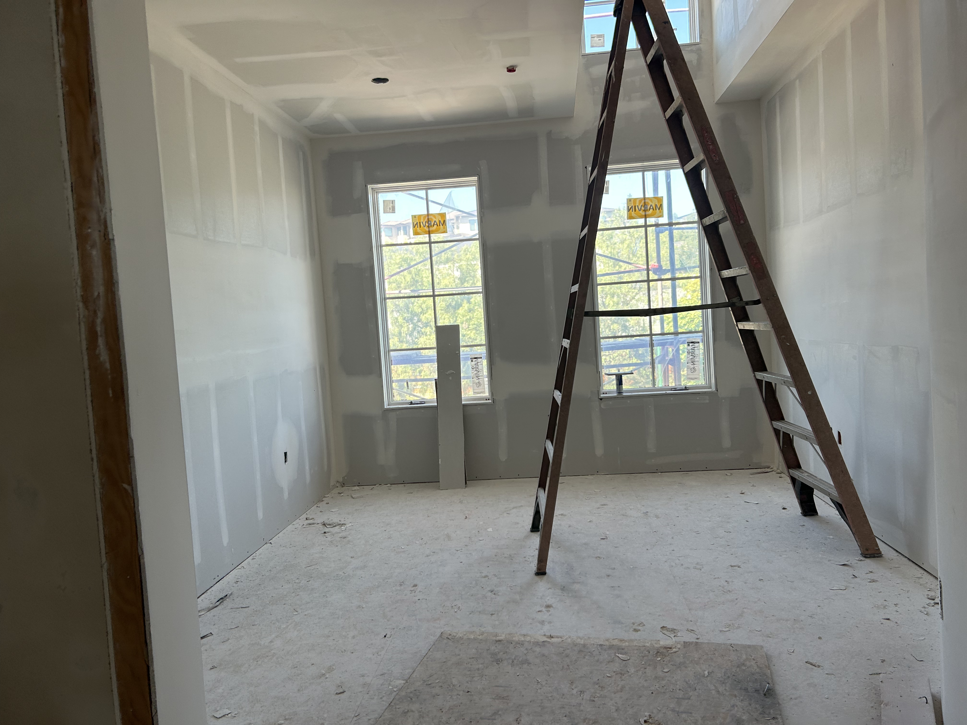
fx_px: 726
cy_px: 362
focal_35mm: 26
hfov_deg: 67.3
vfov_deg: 53.1
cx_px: 484
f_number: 1.5
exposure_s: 1/146
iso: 64
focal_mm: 5.7
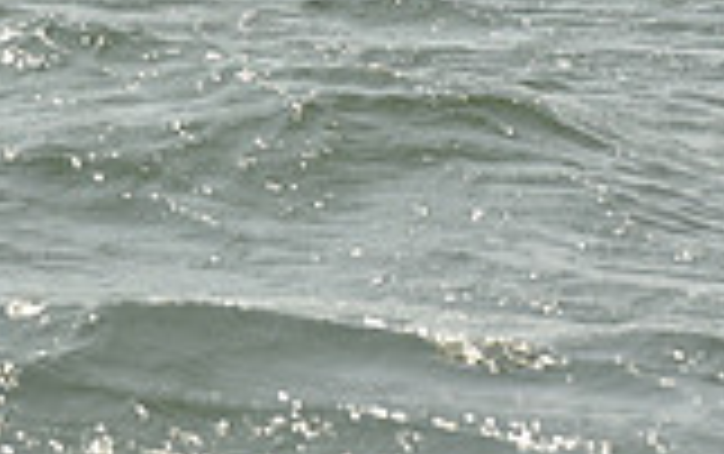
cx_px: -38
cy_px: -800
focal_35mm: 360
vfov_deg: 3.6
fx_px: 7111
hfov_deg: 5.8
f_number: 9
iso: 250
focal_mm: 98
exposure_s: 1/800
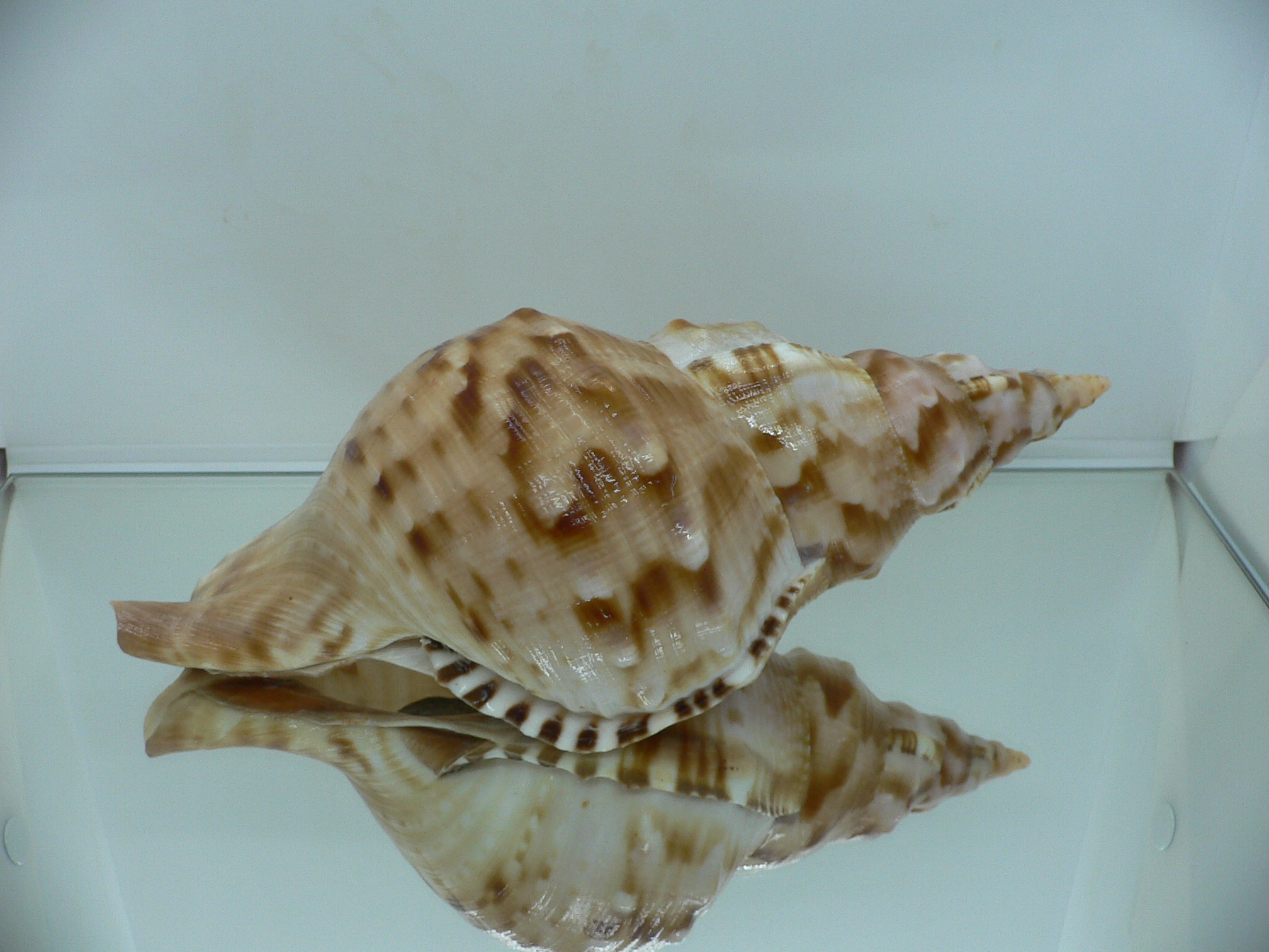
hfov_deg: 52.6
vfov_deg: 40.7
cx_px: 634
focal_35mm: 35
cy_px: 476
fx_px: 1283
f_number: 2.8
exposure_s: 1/60
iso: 80
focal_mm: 4.6
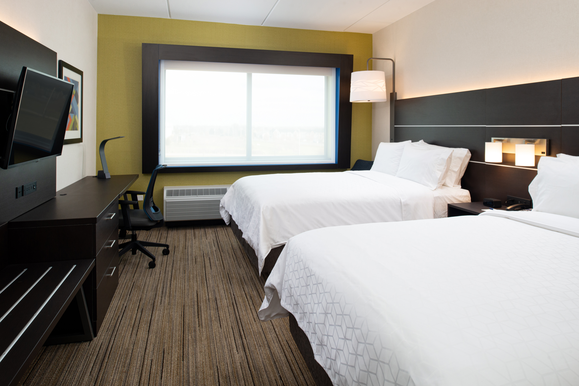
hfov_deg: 73.7
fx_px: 386
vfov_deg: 53.2
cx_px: 290
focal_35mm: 24
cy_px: 193
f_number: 11
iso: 640
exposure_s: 1/40
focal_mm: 24
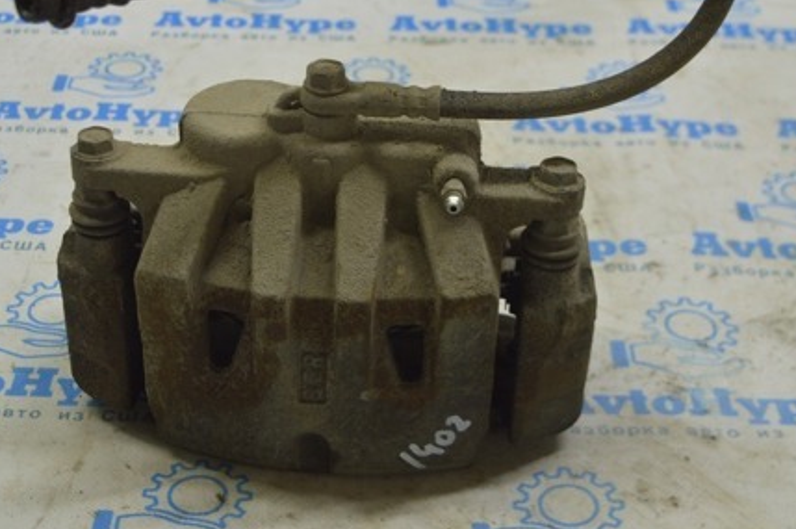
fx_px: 1679
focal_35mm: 76
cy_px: 170
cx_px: 291
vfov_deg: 17.8
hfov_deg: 26.6
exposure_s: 1/40
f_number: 5.6
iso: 400
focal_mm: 34
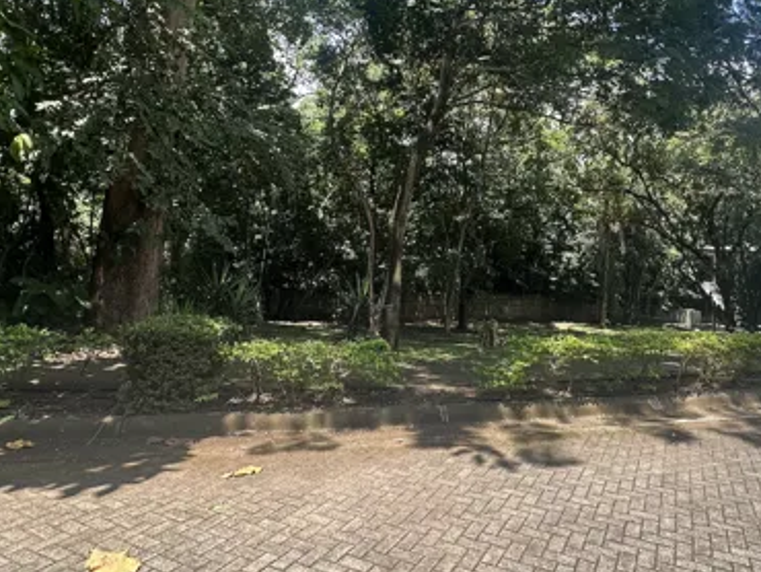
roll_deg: -3.3
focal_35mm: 24
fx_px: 528
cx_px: 454
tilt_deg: +4.7
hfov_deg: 70.9
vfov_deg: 56.1
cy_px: 212
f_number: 2.2
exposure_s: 1/181
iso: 40
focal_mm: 2.22
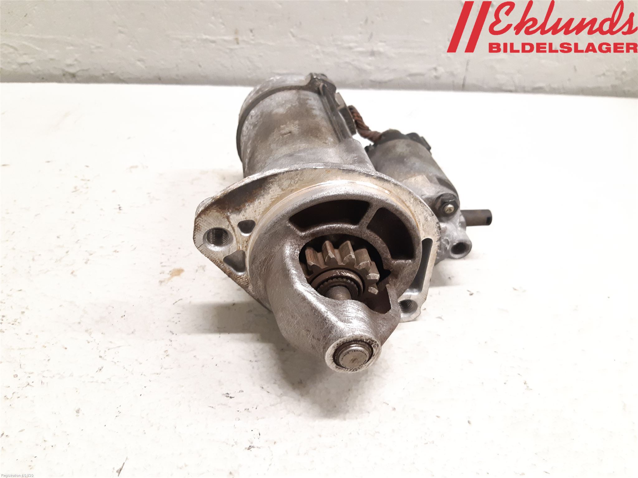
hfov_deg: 67.3
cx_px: 319
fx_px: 479
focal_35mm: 26
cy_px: 239
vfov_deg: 53.1
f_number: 1.7
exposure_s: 1/33
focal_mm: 3.93
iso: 250
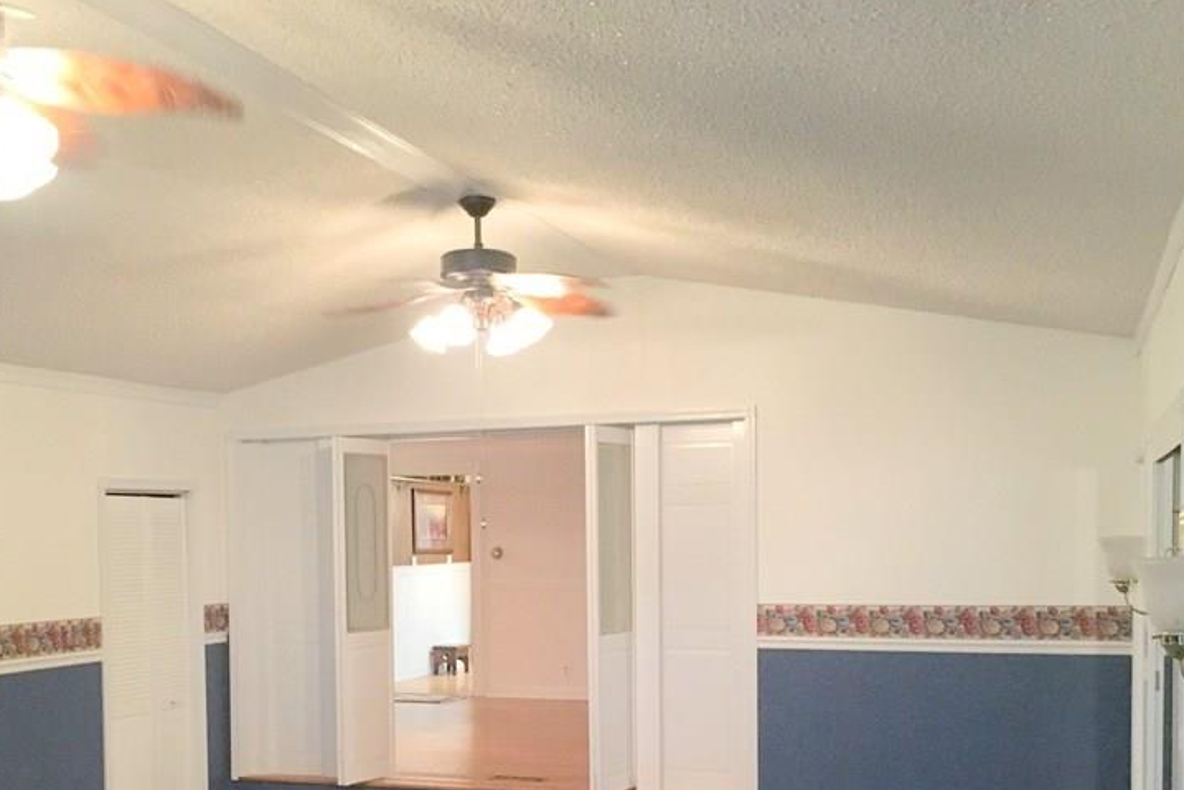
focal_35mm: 43
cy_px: 618
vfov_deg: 30.5
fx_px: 1414
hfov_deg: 45.4
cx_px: 533
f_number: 2.2
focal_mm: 4.15
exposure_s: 1/15
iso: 320
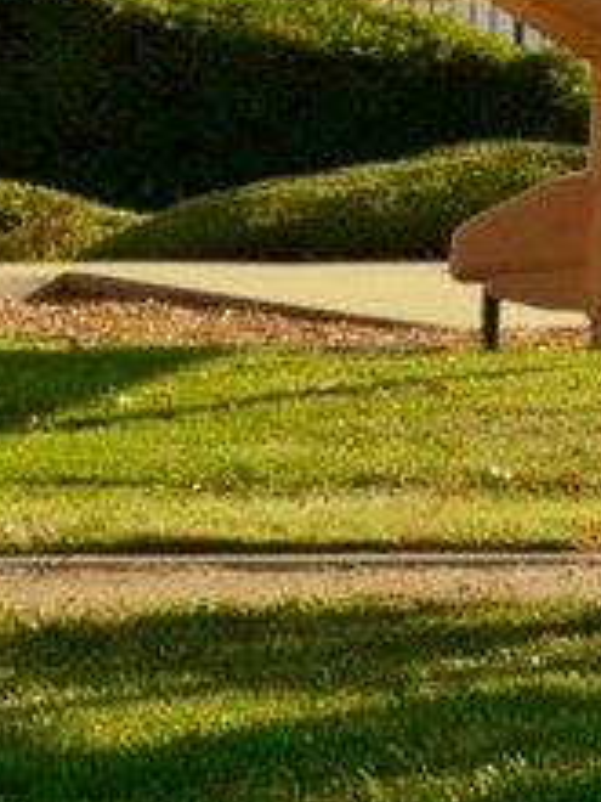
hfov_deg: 4.3
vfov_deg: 5.9
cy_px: -208
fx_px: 7778
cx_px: 1399
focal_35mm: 336
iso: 100
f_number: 5.6
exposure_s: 1/250
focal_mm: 50
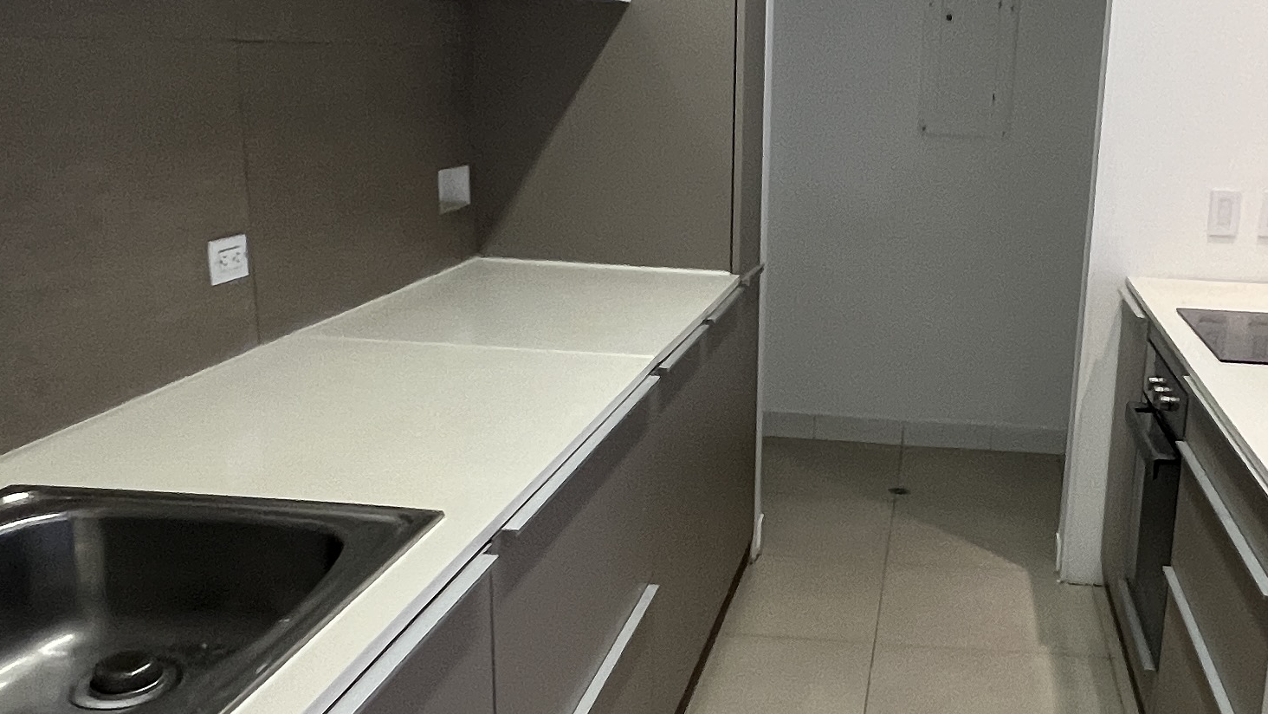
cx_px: 909
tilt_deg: -17.6
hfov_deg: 50.0
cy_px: 458
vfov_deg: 30.3
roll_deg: -3.5
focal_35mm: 39
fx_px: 1311
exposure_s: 1/120
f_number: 1.8
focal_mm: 1.57
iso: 250
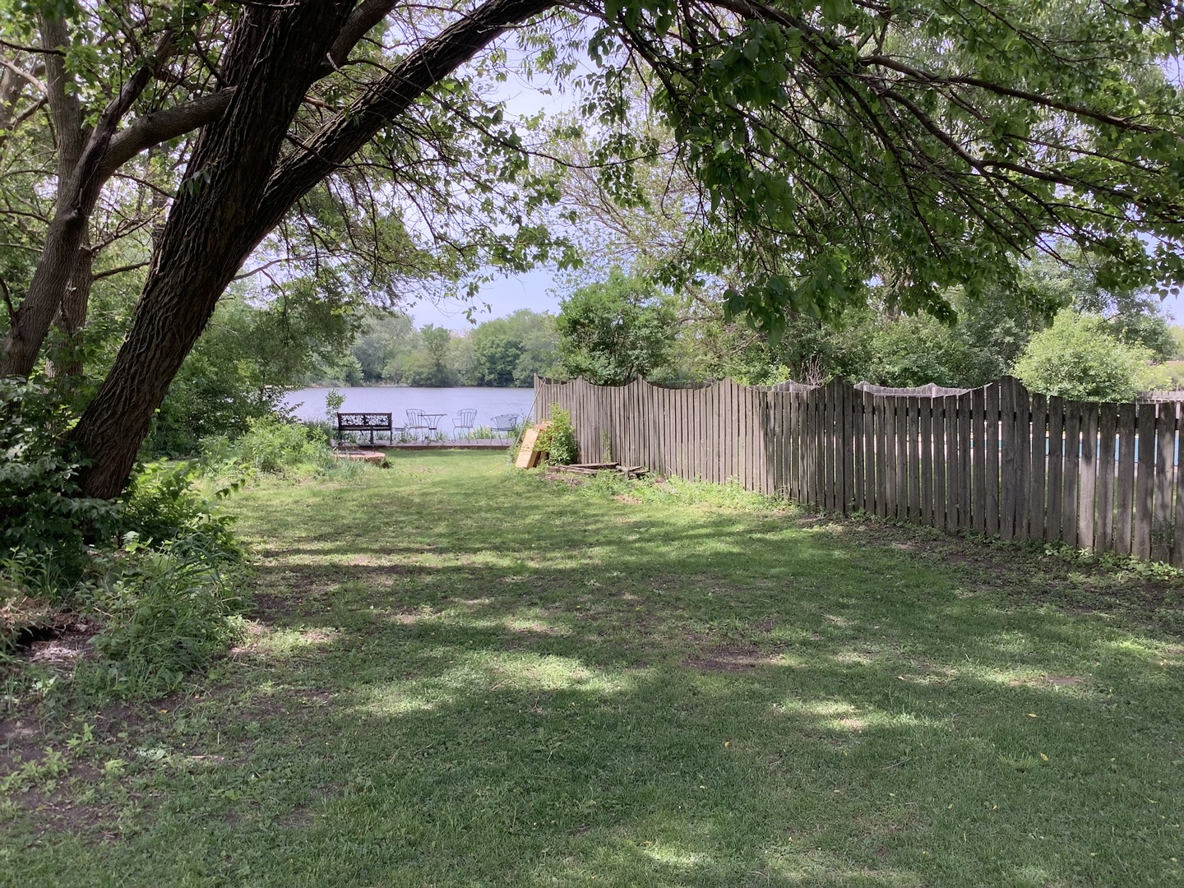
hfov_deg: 58.4
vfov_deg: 45.4
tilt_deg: -4.4
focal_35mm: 31
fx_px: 1060
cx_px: 592
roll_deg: -1.2
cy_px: 444
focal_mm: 3.3
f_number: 2.4
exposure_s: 1/223
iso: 25
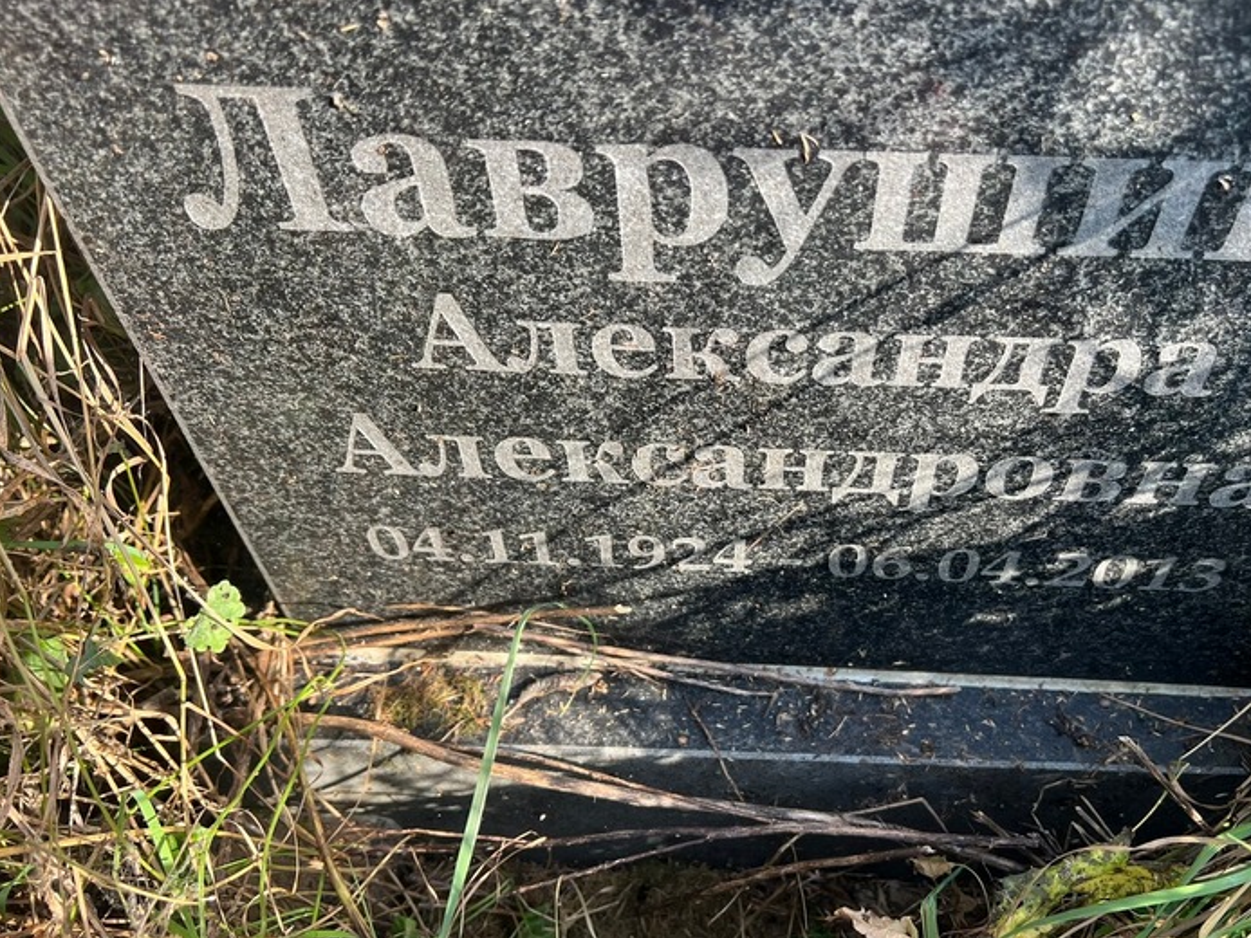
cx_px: 704
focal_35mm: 30
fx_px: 1084
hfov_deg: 59.8
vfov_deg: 46.8
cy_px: 509
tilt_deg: -49.1
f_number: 1.5
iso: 50
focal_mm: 5.7
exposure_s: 1/441
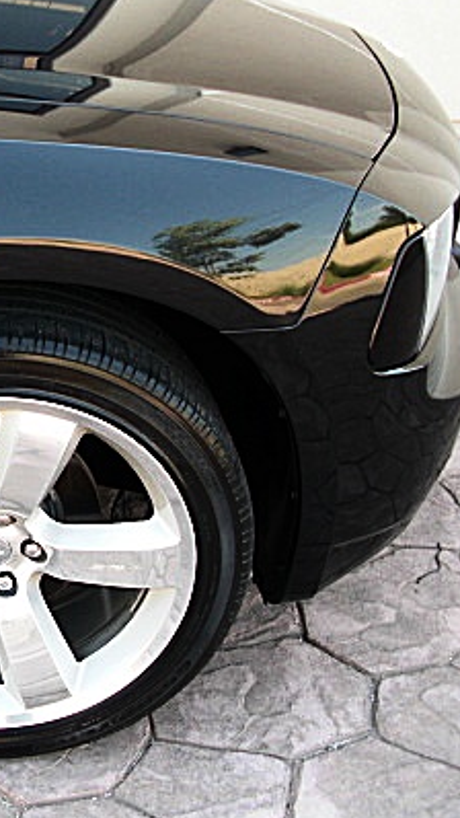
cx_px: -92
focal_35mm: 63
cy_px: 337
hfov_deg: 18.2
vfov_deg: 33.2
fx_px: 1366
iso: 100
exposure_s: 1/100
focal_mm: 6.3
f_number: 2.8
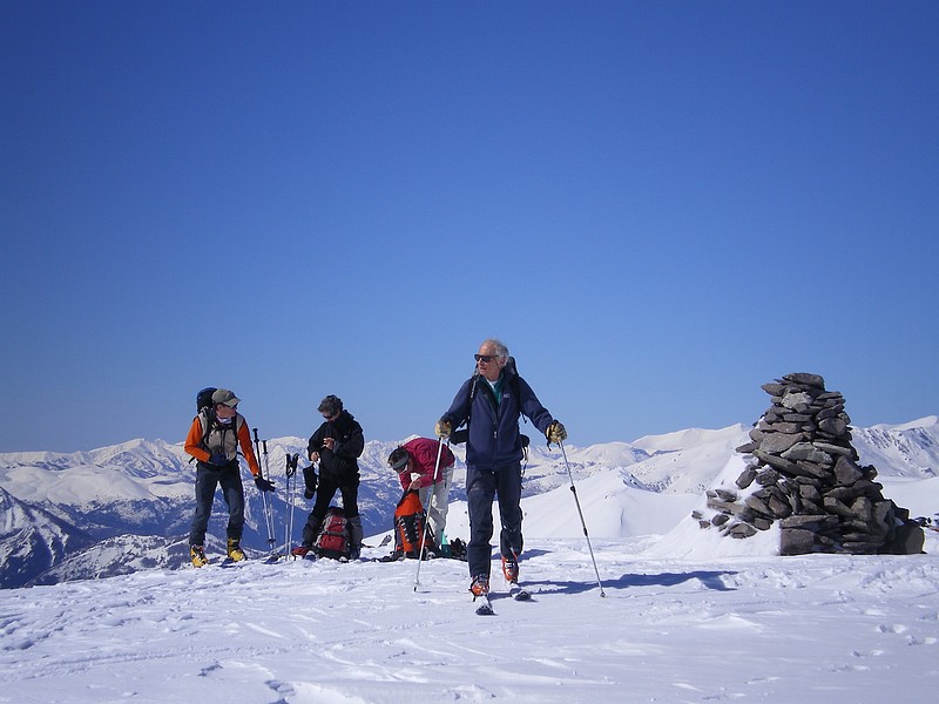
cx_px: 470
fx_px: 2197
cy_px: 352
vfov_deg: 18.2
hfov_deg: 24.1
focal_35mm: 81
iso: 64
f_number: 6.9
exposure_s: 1/500
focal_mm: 13.3
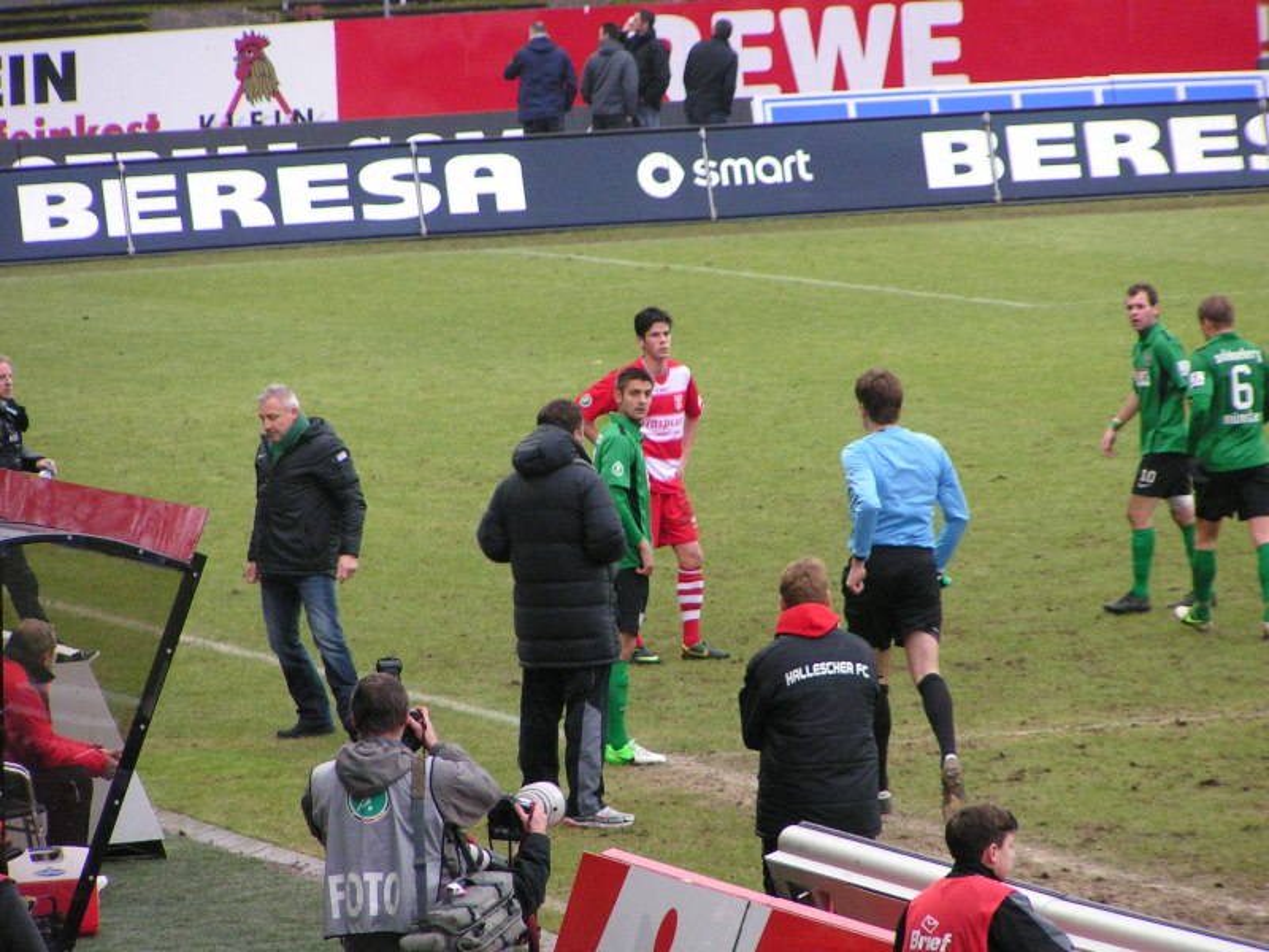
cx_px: 634
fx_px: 10888
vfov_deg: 5.0
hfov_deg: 6.7
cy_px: 476
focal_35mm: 297
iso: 200
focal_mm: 45.4
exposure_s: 1/200
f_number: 3.5
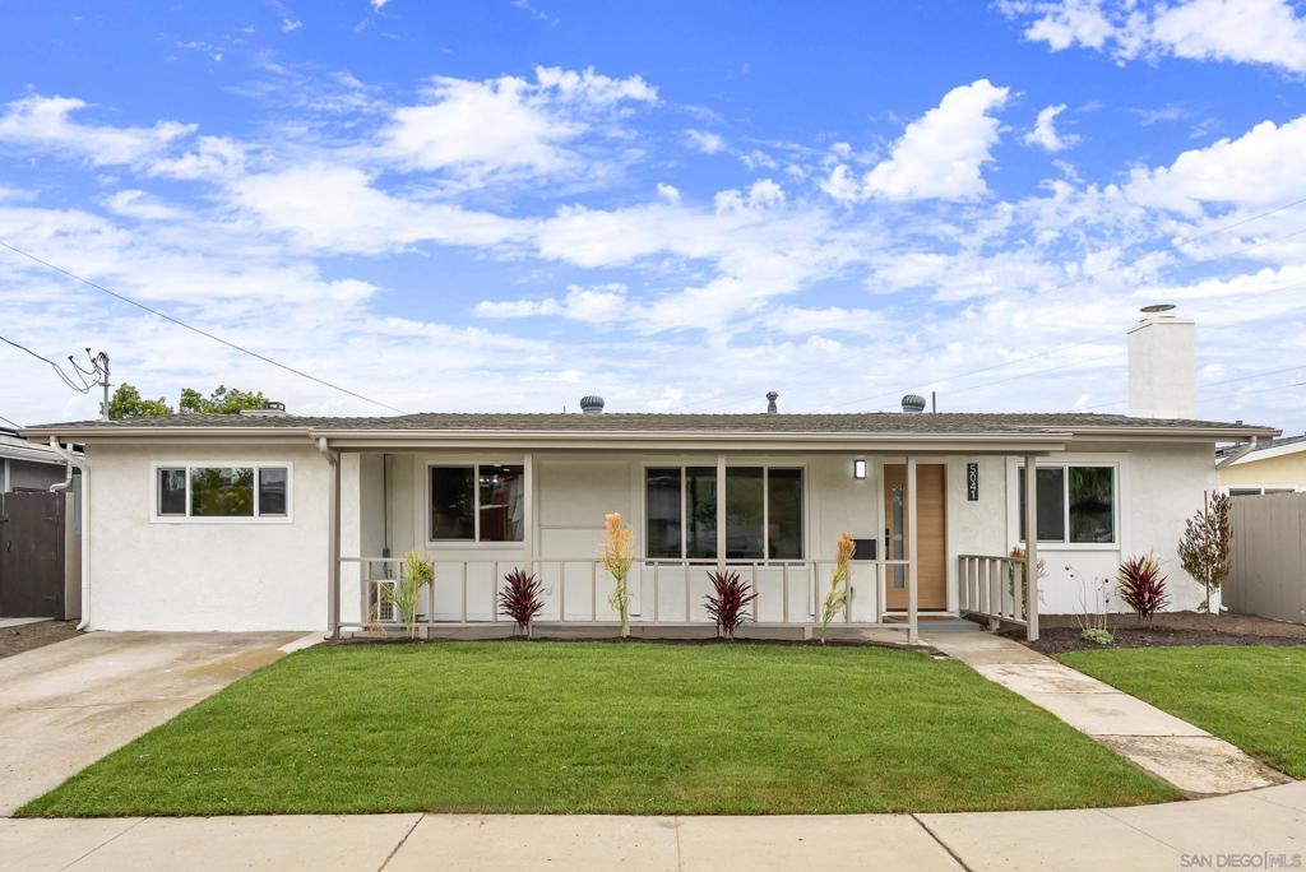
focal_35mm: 23
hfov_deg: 76.1
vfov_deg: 55.2
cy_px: 436
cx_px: 653
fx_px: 835
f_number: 8
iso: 500
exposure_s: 1/640
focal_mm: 23
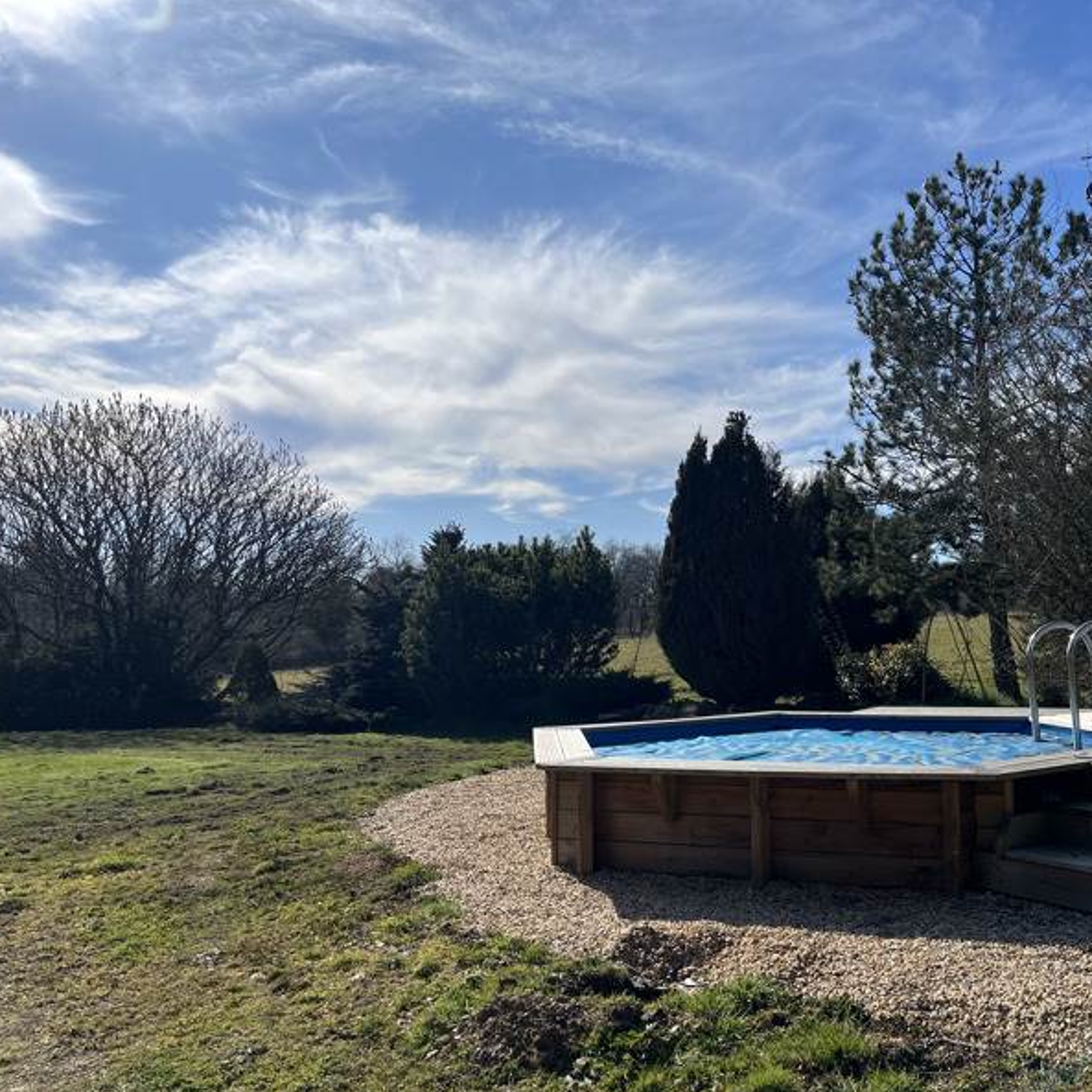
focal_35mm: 31
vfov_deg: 52.5
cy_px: 547
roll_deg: +1.8
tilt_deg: +4.3
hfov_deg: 51.9
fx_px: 1106
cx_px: 687
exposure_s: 1/6494
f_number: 1.6
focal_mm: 5.1
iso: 50
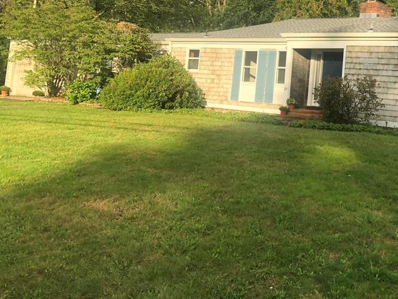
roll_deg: -3.6
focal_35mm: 45
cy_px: 69
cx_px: 298
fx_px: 517
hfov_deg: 40.9
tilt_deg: +3.7
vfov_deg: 31.5
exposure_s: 1/405
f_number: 1.8
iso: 20
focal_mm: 4
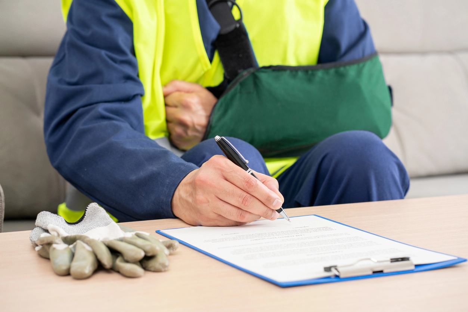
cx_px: 234
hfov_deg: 23.9
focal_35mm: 85
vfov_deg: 16.1
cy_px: 156
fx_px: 1105
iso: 200
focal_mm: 85
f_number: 5.6
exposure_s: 1/160
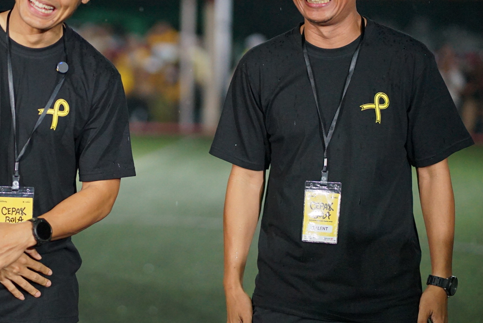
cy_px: 108
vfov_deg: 9.9
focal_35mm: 138
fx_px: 1853
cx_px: 119
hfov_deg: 14.8
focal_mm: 85
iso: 1600
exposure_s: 1/1000
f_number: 1.8
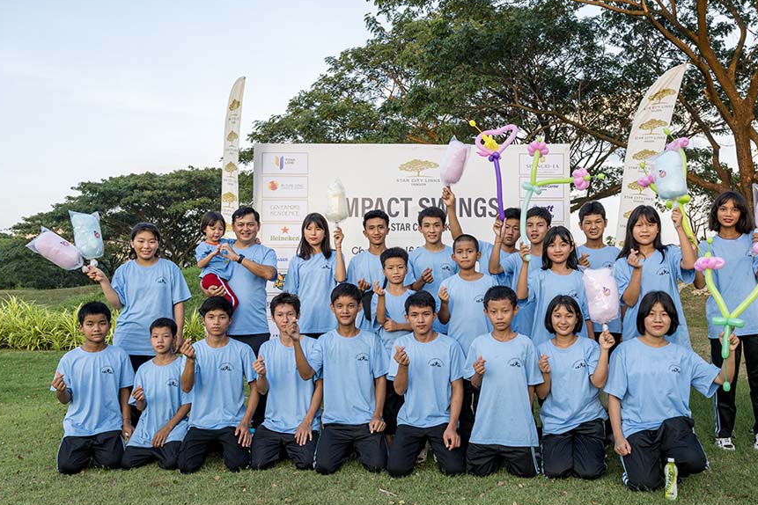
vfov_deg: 44.2
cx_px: 412
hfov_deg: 62.6
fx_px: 622
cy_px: 261
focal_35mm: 30
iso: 560
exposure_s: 1/250
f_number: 7.1
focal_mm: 26.5
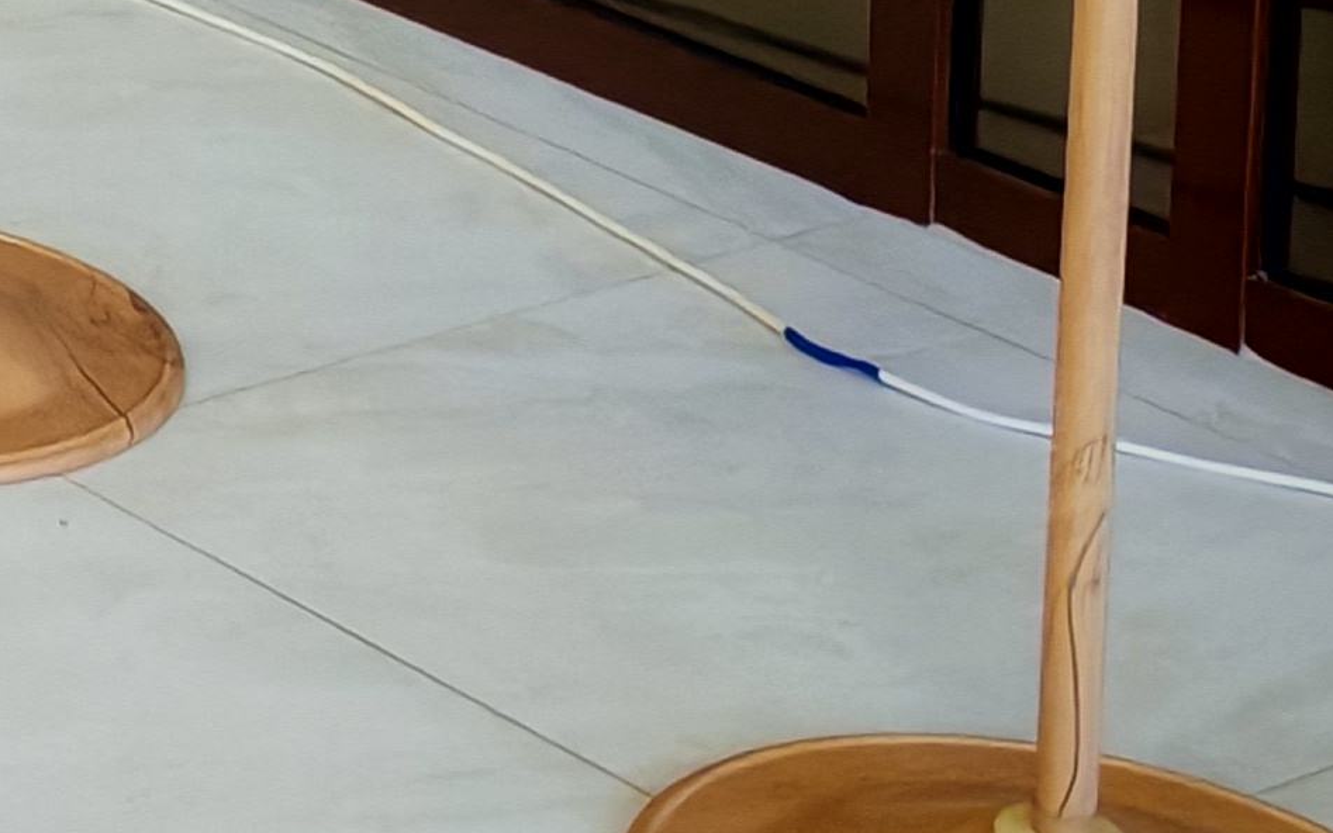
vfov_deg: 7.5
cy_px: -1114
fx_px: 5995
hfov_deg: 11.2
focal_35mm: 165
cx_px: -1533
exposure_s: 1/100
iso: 400
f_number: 1.95
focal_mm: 5.52
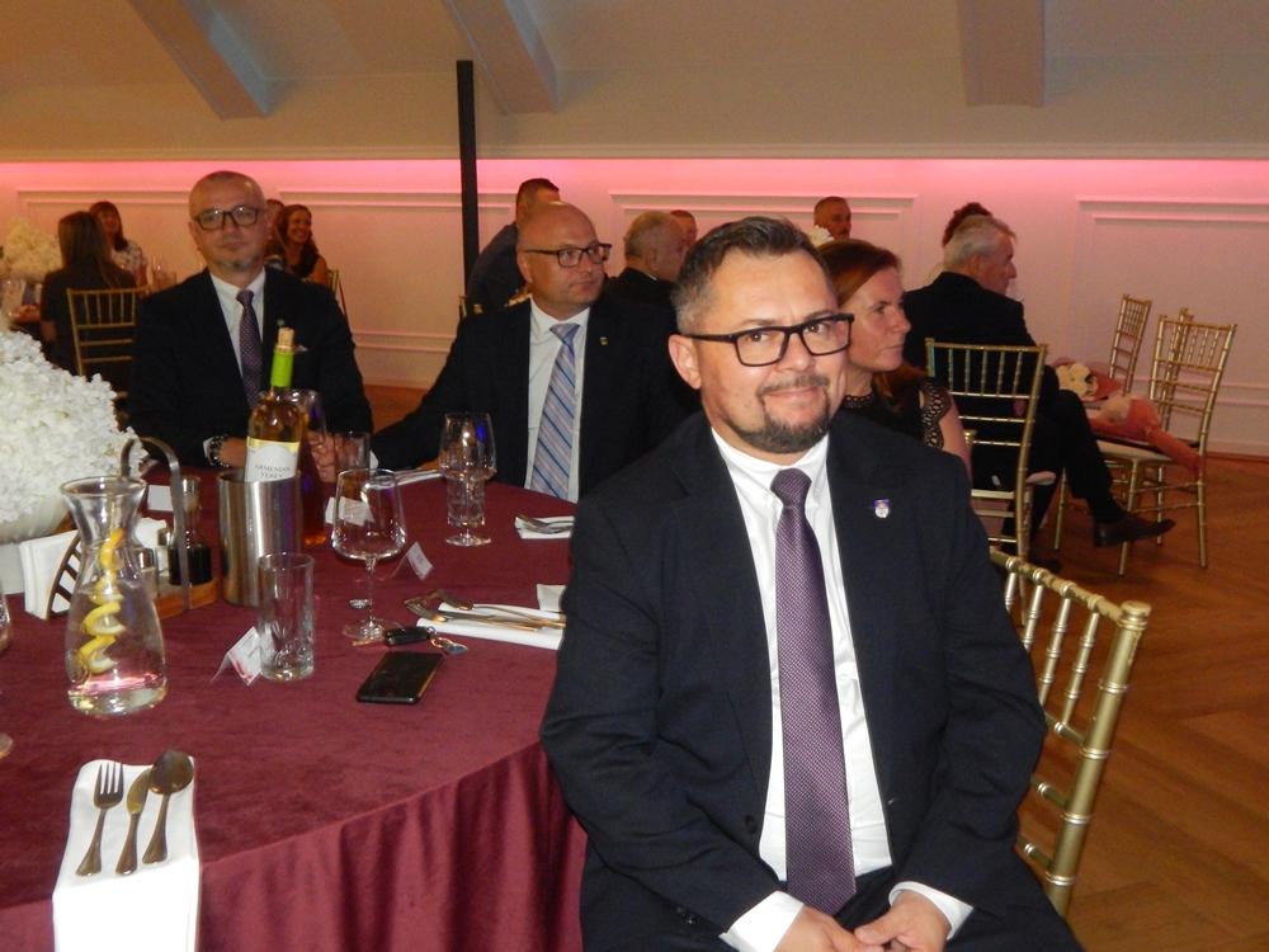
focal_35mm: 35
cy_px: 476
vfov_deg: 40.7
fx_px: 1283
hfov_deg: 52.6
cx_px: 634
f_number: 3.3
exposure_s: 1/30
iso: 800
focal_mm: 6.1
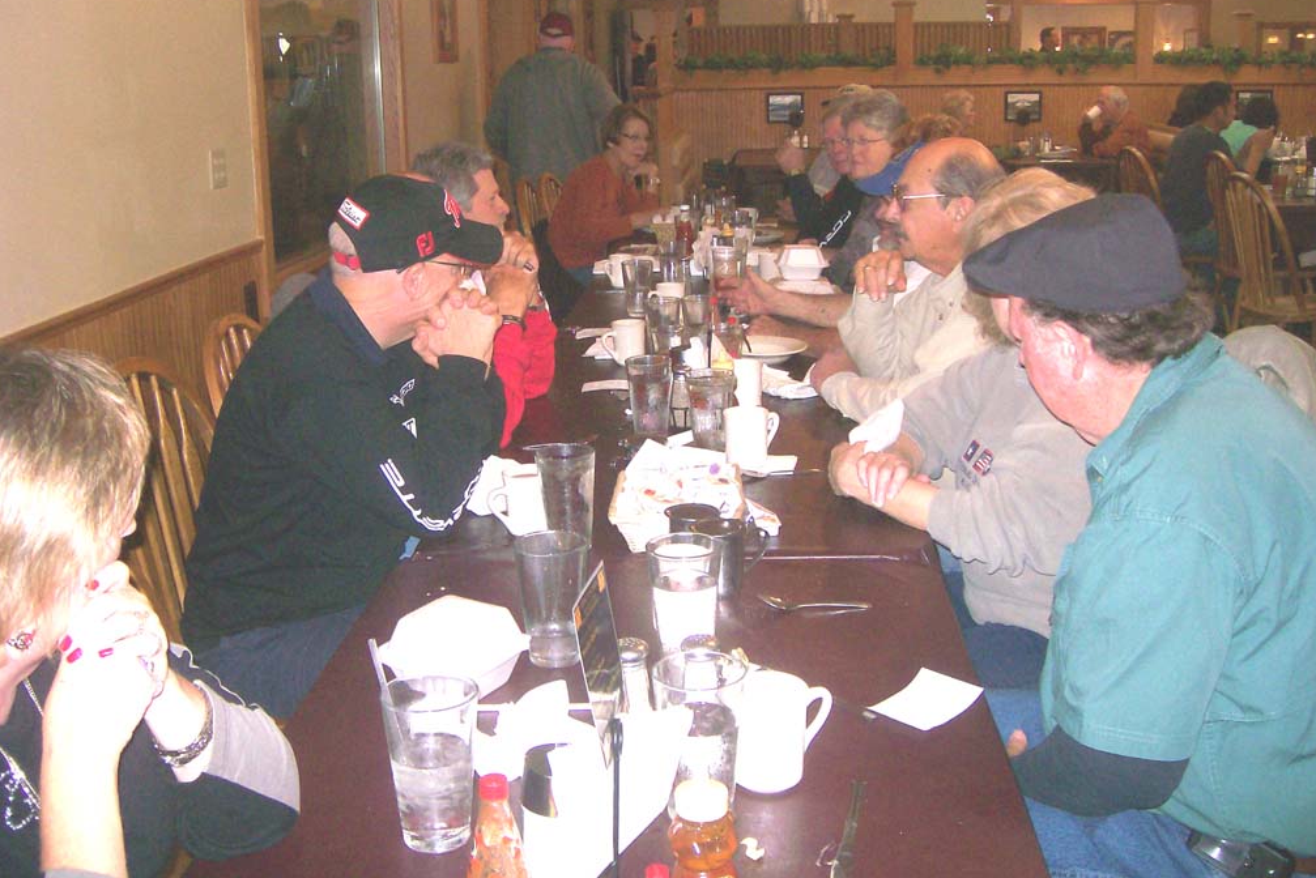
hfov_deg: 51.9
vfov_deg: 36.0
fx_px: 1353
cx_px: 659
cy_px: 419
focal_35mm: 37
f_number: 2.8
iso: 200
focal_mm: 5.8
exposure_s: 1/64
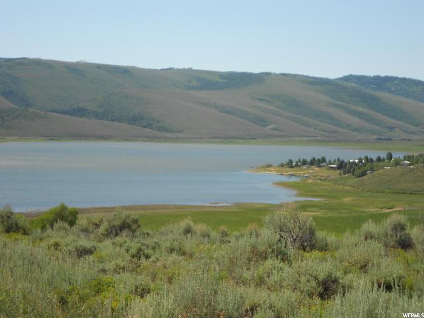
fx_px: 1213
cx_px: 212
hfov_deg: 19.8
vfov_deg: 14.9
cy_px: 159
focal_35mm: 99
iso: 80
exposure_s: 1/400
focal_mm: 17.6
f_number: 5.5
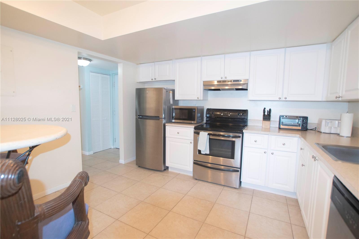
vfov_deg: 72.0
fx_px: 164
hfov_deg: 95.0
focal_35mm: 16
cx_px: 180
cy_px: 120
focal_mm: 11
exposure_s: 1/100
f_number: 5
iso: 800
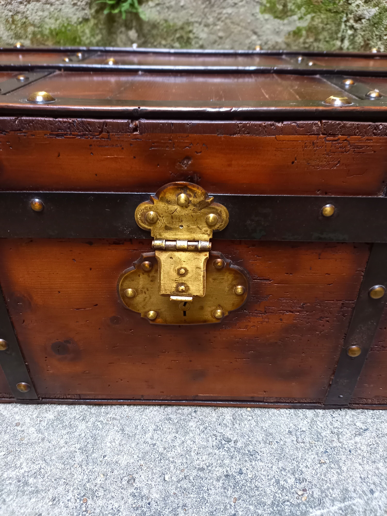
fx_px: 373
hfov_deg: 54.9
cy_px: 258
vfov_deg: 69.4
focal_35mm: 25
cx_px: 194
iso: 400
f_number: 1.8
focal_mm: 4.65
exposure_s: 1/33.3
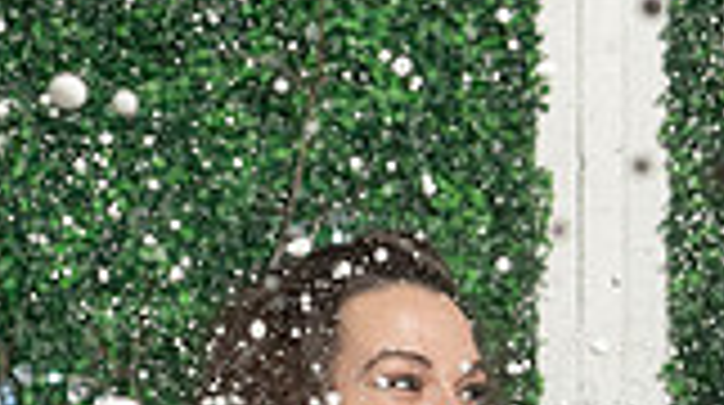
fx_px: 6268
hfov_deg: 6.6
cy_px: 631
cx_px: 419
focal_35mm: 327
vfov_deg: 3.7
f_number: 4
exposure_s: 1/250
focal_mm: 70
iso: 2000
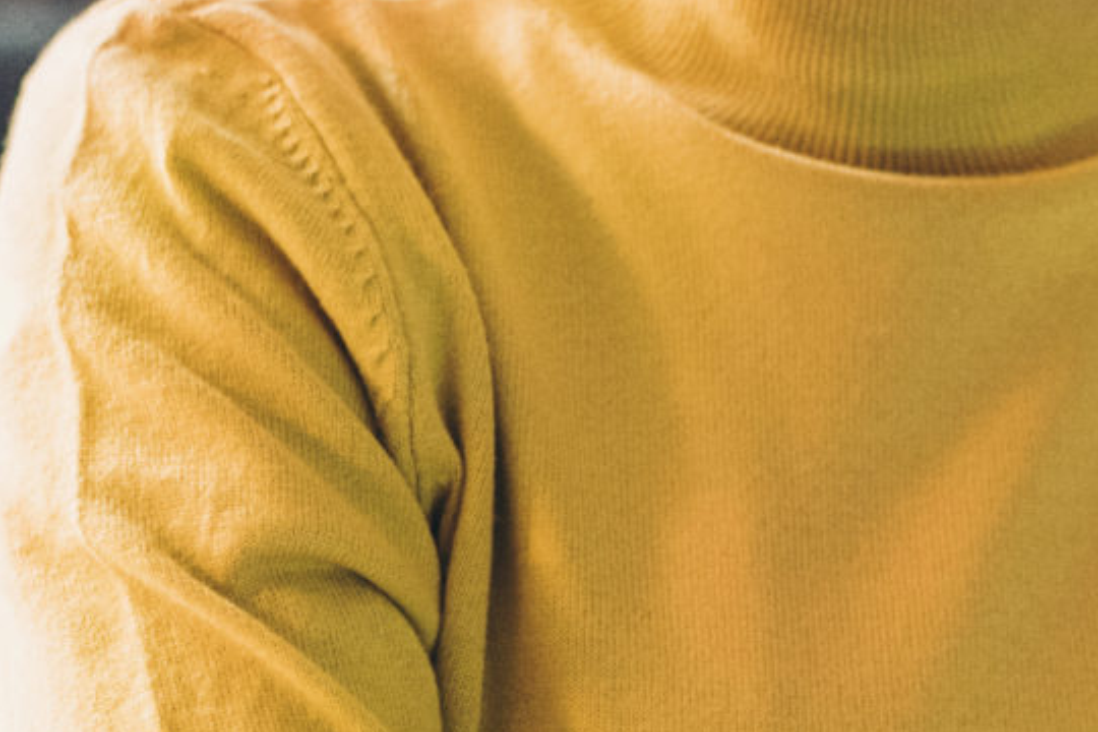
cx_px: 1218
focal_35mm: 237
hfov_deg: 8.6
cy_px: 477
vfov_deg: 5.8
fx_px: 7228
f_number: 1.4
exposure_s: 1/125
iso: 2000
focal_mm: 50
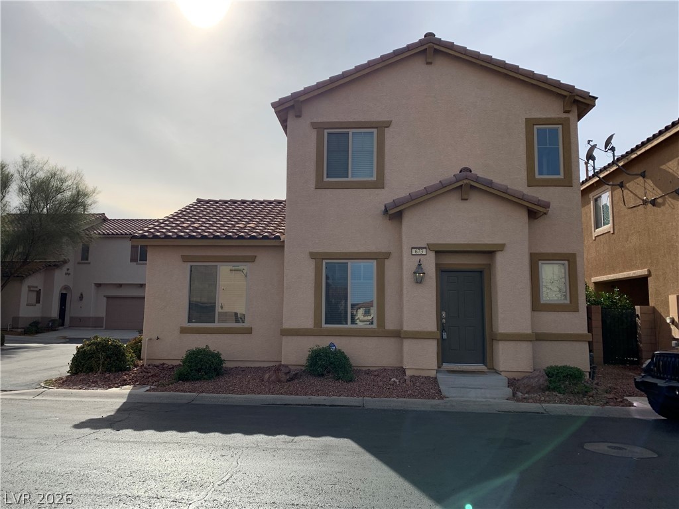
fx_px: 510
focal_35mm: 26
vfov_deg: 53.1
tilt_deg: +7.5
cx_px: 340
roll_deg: -0.8
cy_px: 254
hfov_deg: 67.3
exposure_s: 1/5128
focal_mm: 4.25
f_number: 1.8
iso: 25
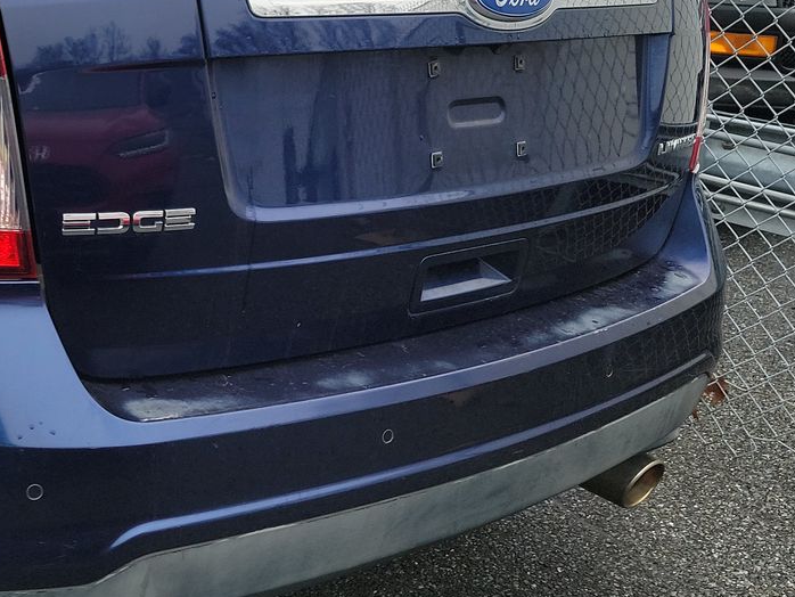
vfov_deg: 26.1
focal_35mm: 55
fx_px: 1264
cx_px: 36
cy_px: 128
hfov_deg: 32.6
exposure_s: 1/121
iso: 50
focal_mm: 6.7
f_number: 1.8
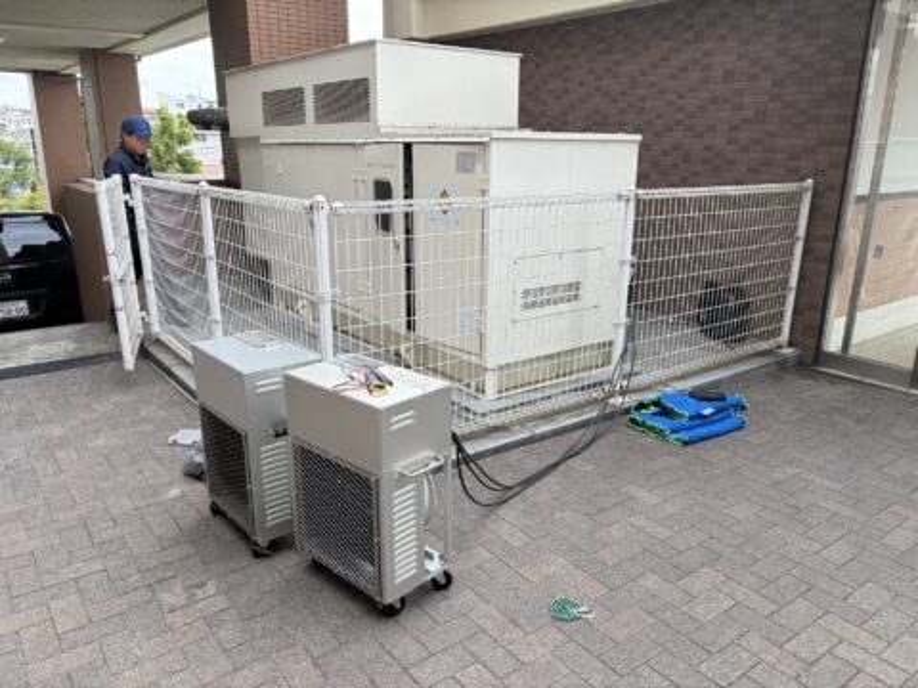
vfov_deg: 53.1
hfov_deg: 67.3
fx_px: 690
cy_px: 344
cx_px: 459
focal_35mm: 26
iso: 64
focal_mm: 5.96
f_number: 1.6
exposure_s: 1/810
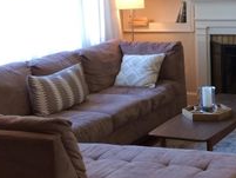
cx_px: 205
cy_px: 89
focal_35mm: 72
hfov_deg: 26.3
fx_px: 491
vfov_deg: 20.5
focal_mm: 4.15
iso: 64
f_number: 2.2
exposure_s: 1/30
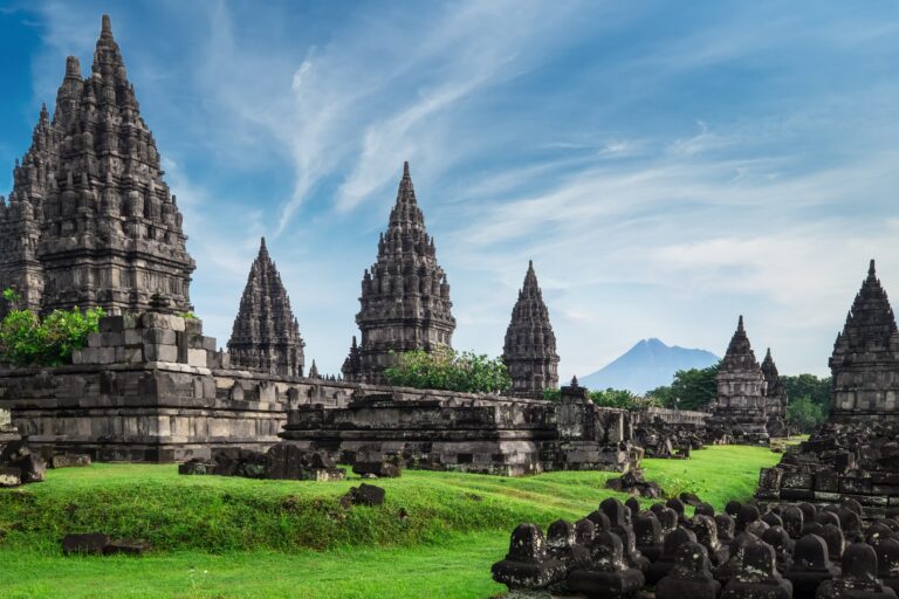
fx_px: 724
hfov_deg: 63.7
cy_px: 300
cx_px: 450
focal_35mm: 29
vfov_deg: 45.0
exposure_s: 1/210
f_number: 8
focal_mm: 19.1
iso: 400
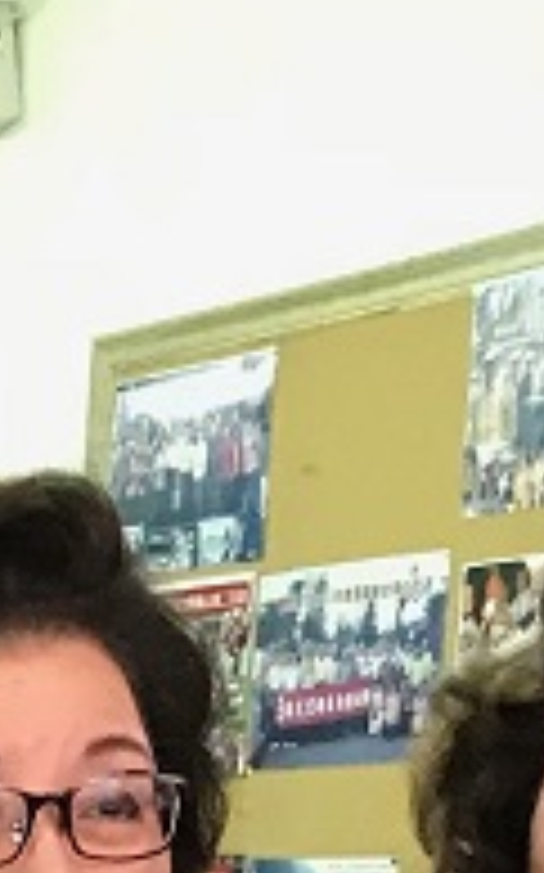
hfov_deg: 7.9
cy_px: 1678
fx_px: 3635
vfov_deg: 12.3
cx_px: -818
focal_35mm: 153
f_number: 1.8
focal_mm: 3.99
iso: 80
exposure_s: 1/15
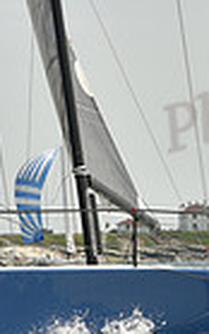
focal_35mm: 298
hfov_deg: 4.4
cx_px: 41
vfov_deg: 7.0
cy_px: 249
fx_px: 2713
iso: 400
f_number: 9
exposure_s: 1/1600
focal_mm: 70
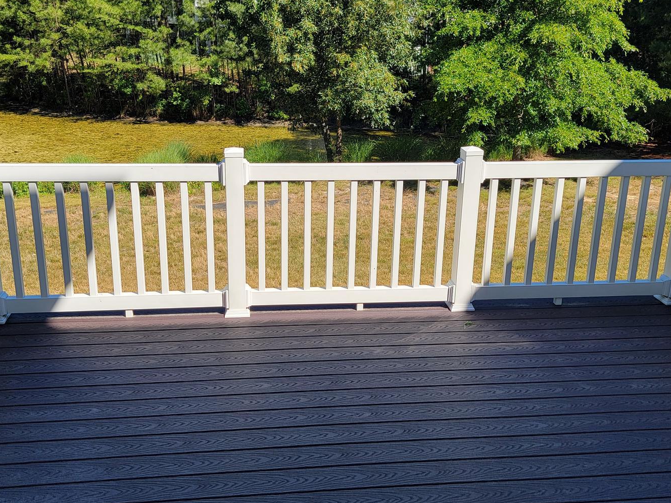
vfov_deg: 38.5
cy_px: 198
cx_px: 330
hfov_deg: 50.1
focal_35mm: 37
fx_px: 717
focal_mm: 6.7
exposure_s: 1/528
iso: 16
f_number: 1.8
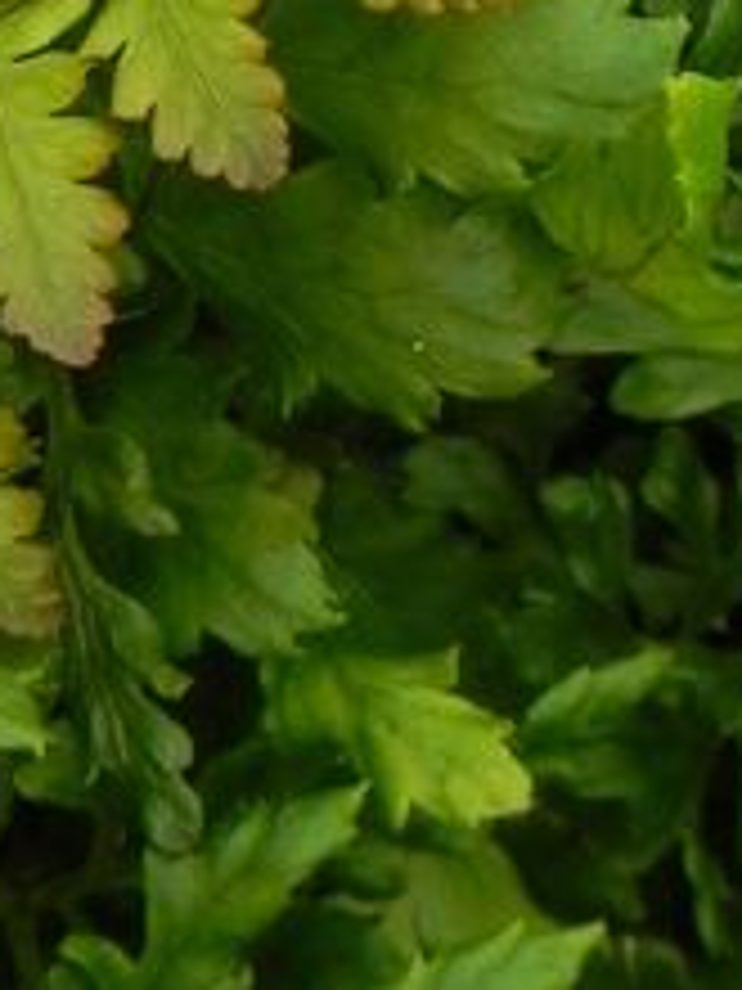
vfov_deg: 1.1
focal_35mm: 1753
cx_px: 139
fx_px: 50101
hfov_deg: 0.8
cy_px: -324
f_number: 5
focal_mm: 85.6
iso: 160
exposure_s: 1/40
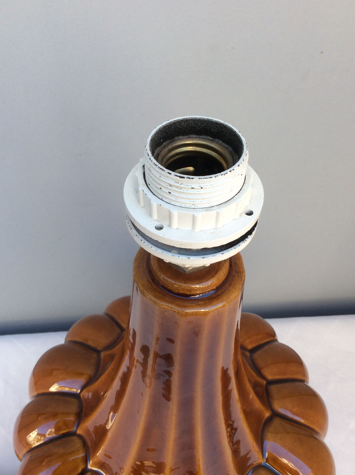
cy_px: 238
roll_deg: -1.6
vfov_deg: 56.9
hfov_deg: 44.1
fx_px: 439
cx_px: 178
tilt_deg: -44.6
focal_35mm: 32
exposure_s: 1/141
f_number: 2.4
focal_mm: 3.3
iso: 32
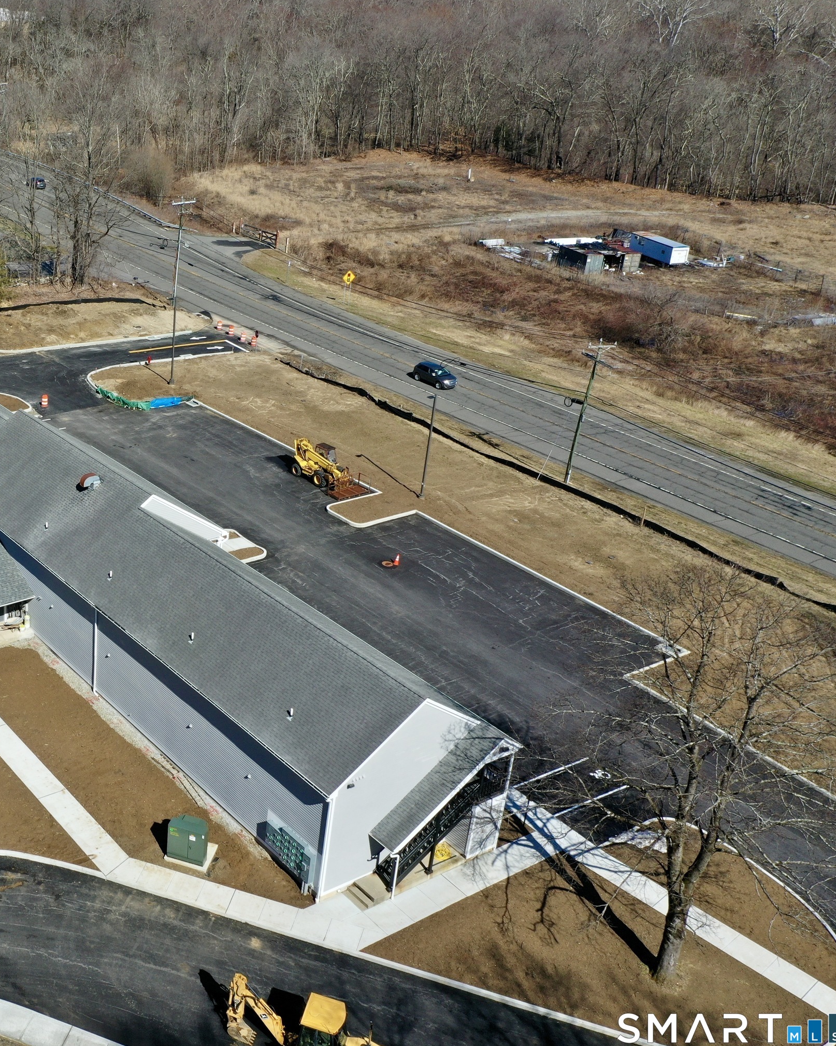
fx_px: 1237
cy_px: 525
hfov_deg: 34.9
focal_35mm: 40
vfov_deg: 45.8
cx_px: 59
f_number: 6.3
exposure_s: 1/500
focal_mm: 10.26
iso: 100
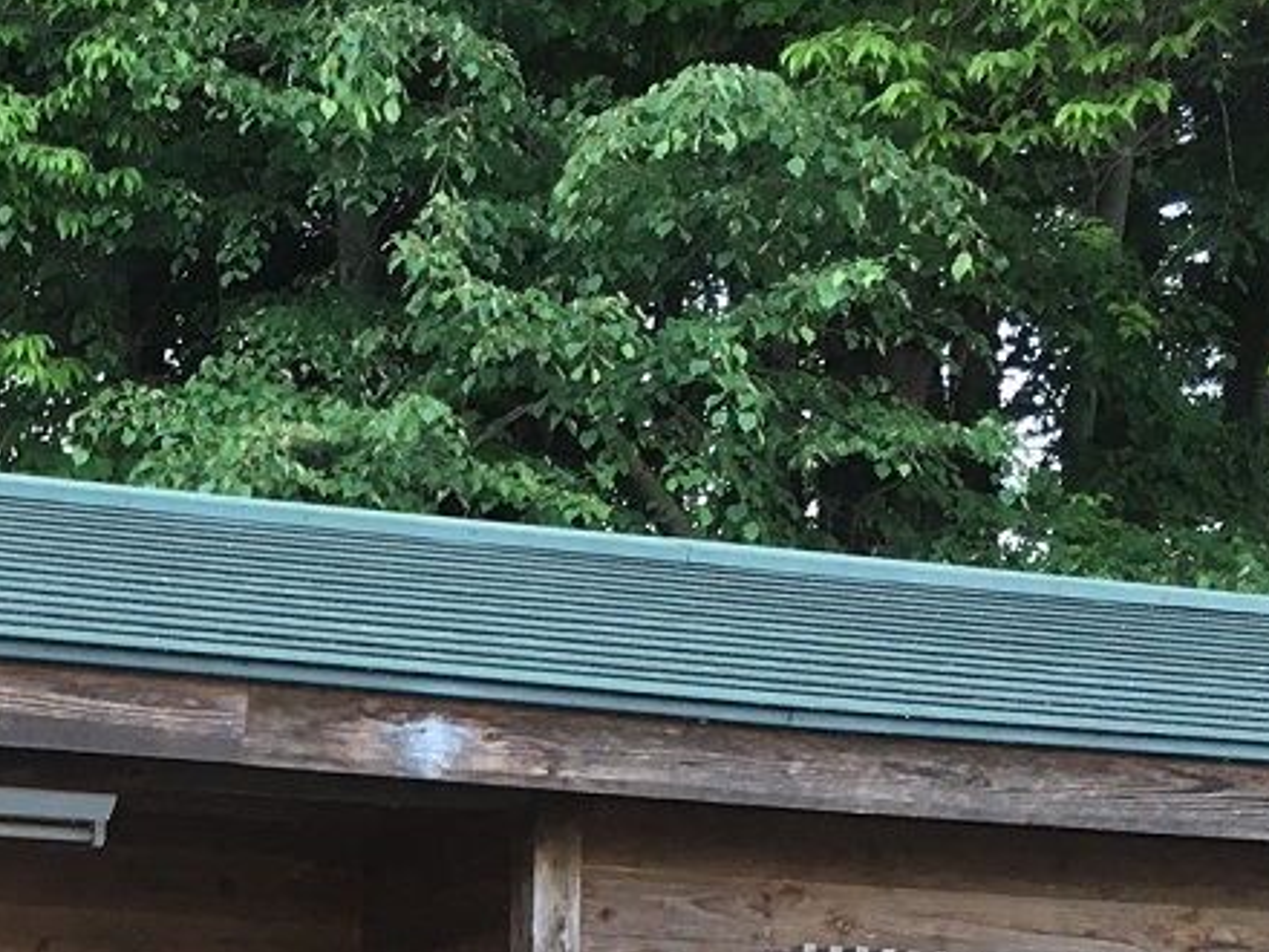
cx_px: 69
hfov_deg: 20.6
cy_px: 1303
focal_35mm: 93
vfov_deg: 15.0
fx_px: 3409
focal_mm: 4.15
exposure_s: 1/40
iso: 25
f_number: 2.2
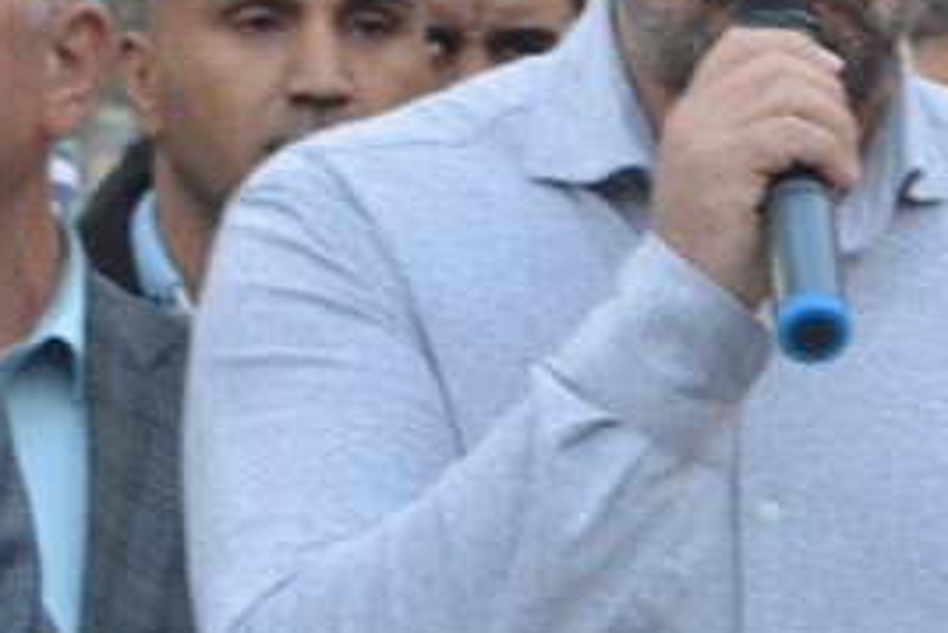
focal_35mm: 421
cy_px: 255
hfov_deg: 4.9
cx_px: 676
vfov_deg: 3.3
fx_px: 11080
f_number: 5.6
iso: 400
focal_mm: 55
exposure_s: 1/25
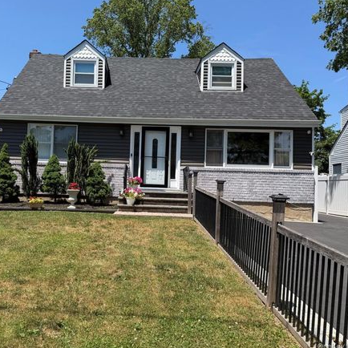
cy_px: 174
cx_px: 127
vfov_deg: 55.6
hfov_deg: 54.9
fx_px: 330
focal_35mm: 29
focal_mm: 6.76
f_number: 1.78
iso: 80
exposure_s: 1/3145
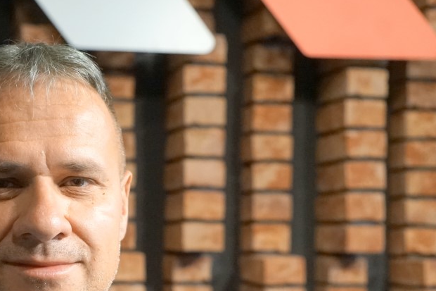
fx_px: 1114
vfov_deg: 14.6
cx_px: 34
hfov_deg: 21.6
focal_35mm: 92
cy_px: 288
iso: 2500
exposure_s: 1/160
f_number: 4
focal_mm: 38
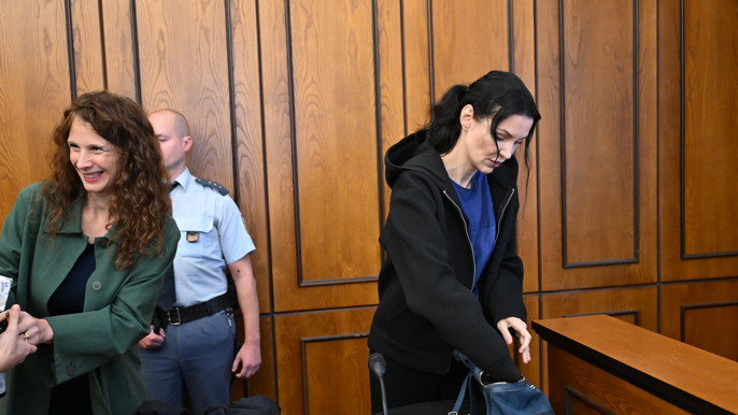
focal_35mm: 39
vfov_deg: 30.4
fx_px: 763
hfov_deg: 51.6
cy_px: 233
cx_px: 370
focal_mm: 37
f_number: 3.5
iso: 6400
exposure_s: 1/320
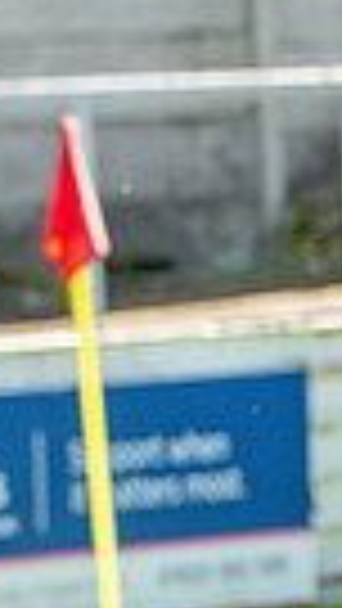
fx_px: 11375
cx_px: 723
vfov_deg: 3.1
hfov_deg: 1.7
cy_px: 734
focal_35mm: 706
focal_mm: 135
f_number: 4
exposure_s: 1/1000
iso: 200
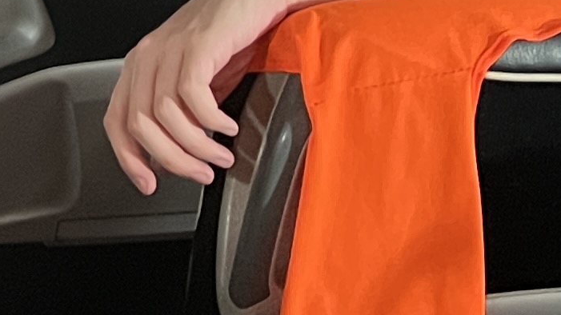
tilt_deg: +0.7
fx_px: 2424
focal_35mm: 163
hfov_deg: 12.0
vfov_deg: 7.1
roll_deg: +1.7
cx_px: -479
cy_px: -369
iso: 500
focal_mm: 5.7
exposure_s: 1/41
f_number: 1.5
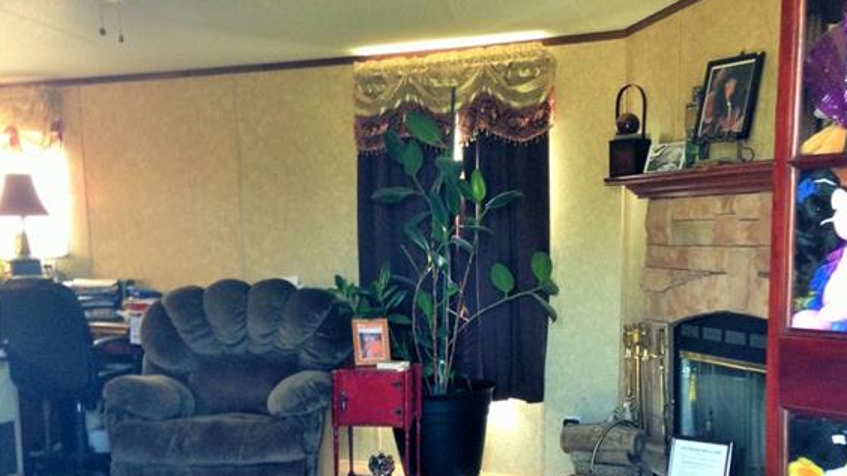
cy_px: 351
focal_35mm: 49
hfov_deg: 42.1
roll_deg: +0.4
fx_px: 1100
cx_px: 424
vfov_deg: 24.2
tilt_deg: -7.1
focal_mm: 4.12
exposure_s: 1/20
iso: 100
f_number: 2.4
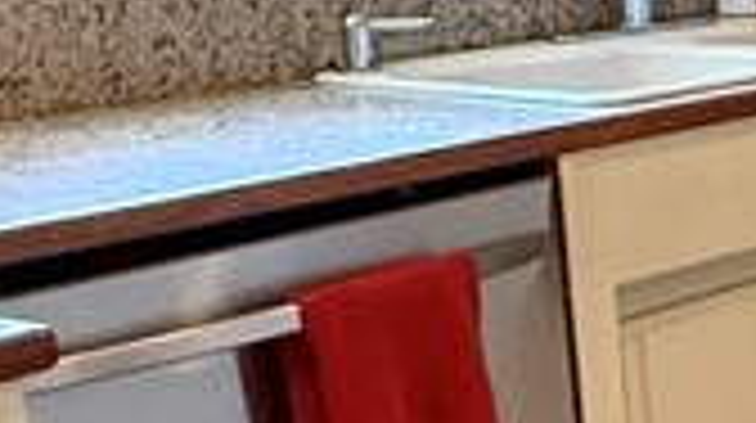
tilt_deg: -7.7
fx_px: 1862
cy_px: -4
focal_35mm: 93
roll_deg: -0.2
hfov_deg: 13.3
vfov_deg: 12.8
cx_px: 2002
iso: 320
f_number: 2.2
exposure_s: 1/60
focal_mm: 2.22
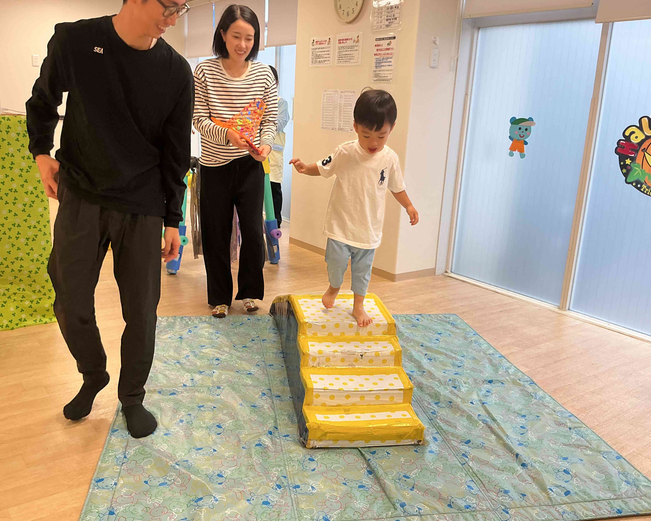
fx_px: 597
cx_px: 311
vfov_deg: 47.1
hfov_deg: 57.2
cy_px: 263
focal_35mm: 31
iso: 20
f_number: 1.8
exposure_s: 1/100
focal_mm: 3
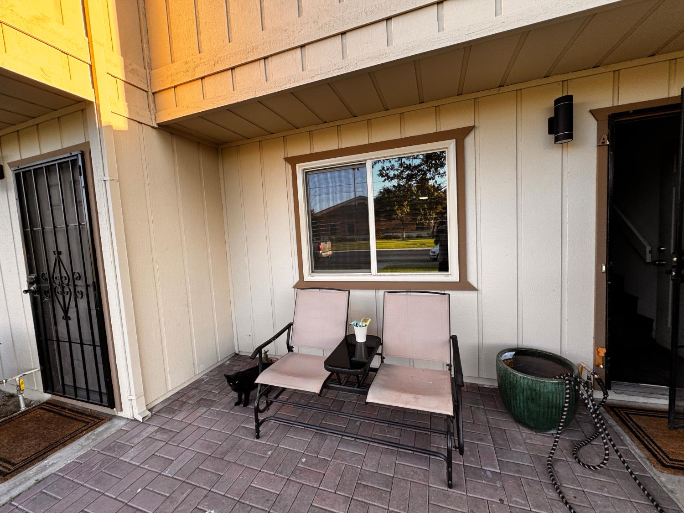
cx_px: 342
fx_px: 277
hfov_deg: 102.1
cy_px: 256
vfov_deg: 85.7
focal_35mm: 14
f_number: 2.2
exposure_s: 1/99
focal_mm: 2.22
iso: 50
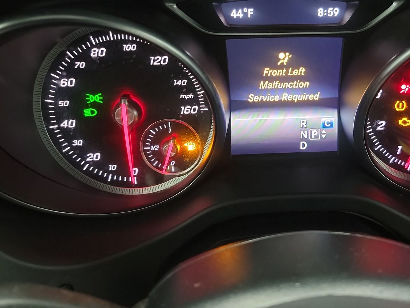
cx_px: 277
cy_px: 121
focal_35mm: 34
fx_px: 403
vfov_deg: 41.6
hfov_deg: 52.8
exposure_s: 1/14
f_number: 1.8
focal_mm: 6.7
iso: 1148
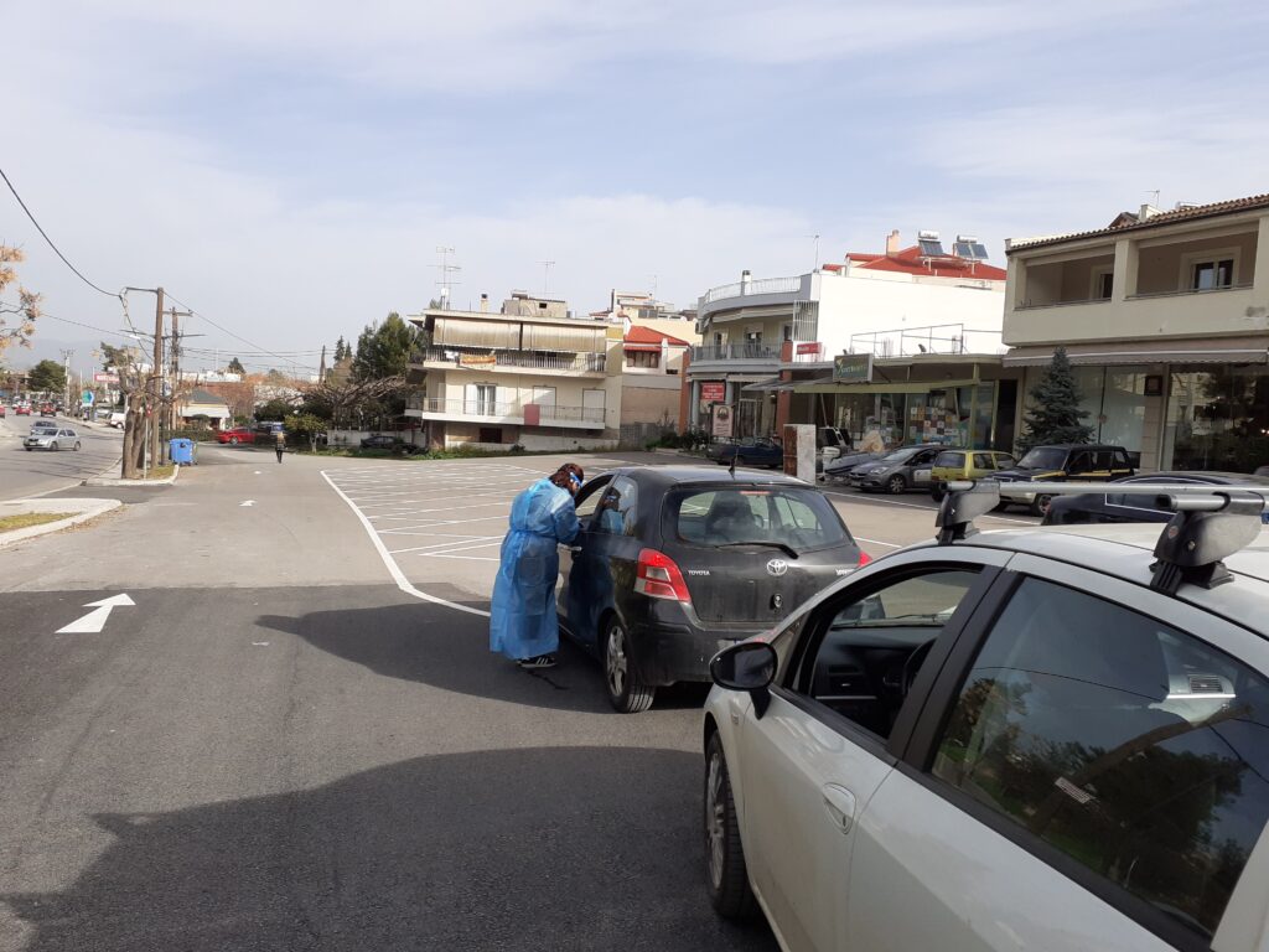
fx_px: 990
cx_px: 634
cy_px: 476
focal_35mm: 27
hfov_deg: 65.3
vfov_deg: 51.4
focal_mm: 3.6
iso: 40
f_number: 1.9
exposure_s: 1/1481
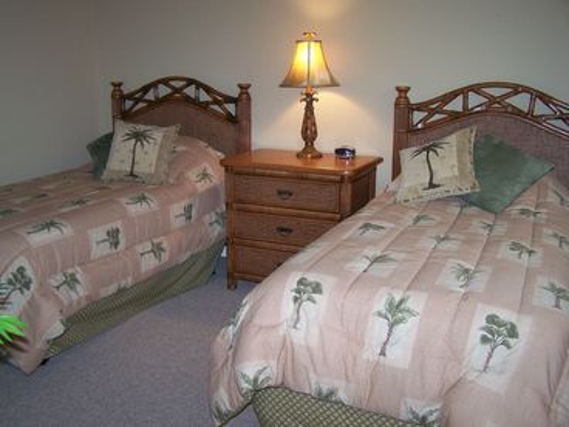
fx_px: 625
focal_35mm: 38
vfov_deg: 37.7
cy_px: 214
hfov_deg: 49.0
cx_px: 284
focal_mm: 6.3
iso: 160
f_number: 2.8
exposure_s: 1/60
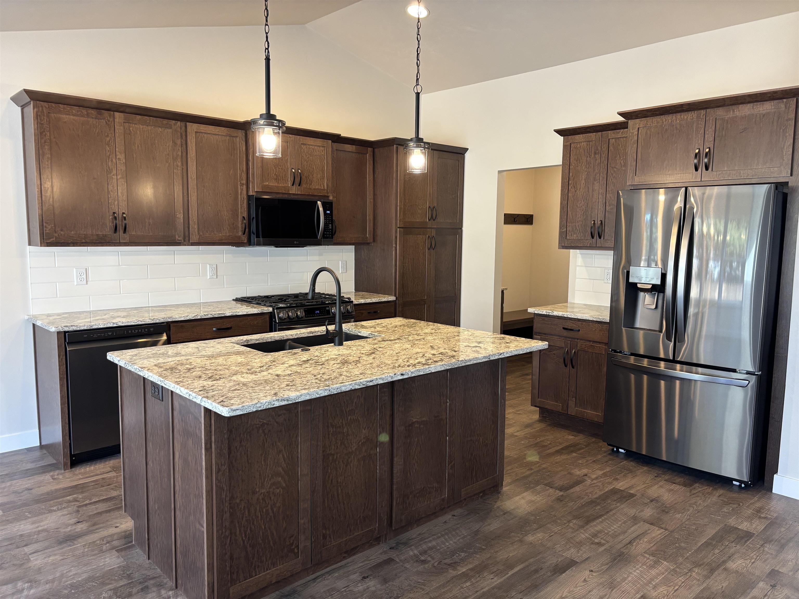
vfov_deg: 53.1
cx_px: 400
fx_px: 600
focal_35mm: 26
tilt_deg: -5.8
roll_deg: -0.8
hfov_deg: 67.3
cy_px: 300
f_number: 1.6
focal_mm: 5.96
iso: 160
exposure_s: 1/60
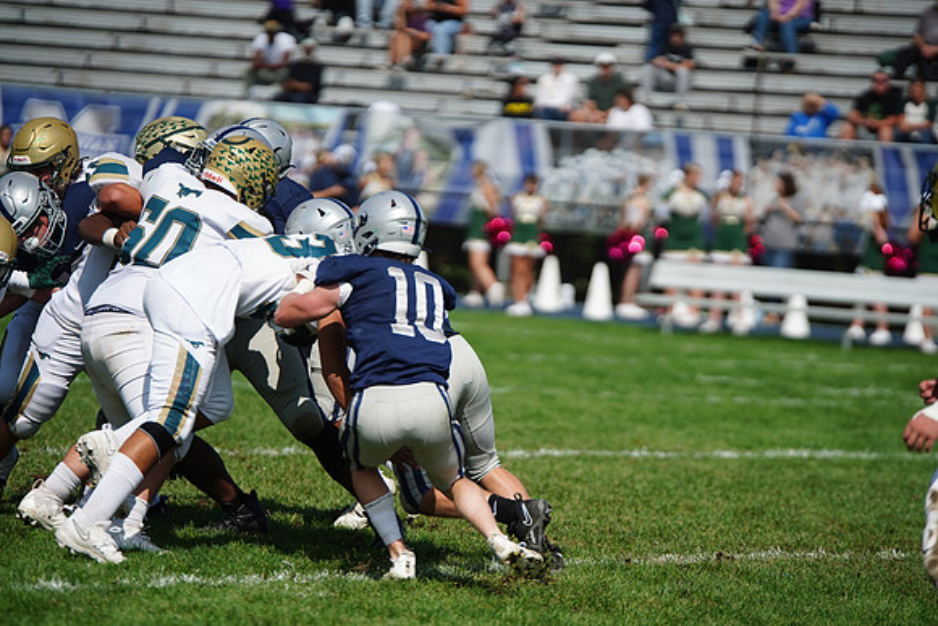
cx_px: 469
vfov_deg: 5.3
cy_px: 313
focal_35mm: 261
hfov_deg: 7.9
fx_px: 6802
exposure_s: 1/8000
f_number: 2.8
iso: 400
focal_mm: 261
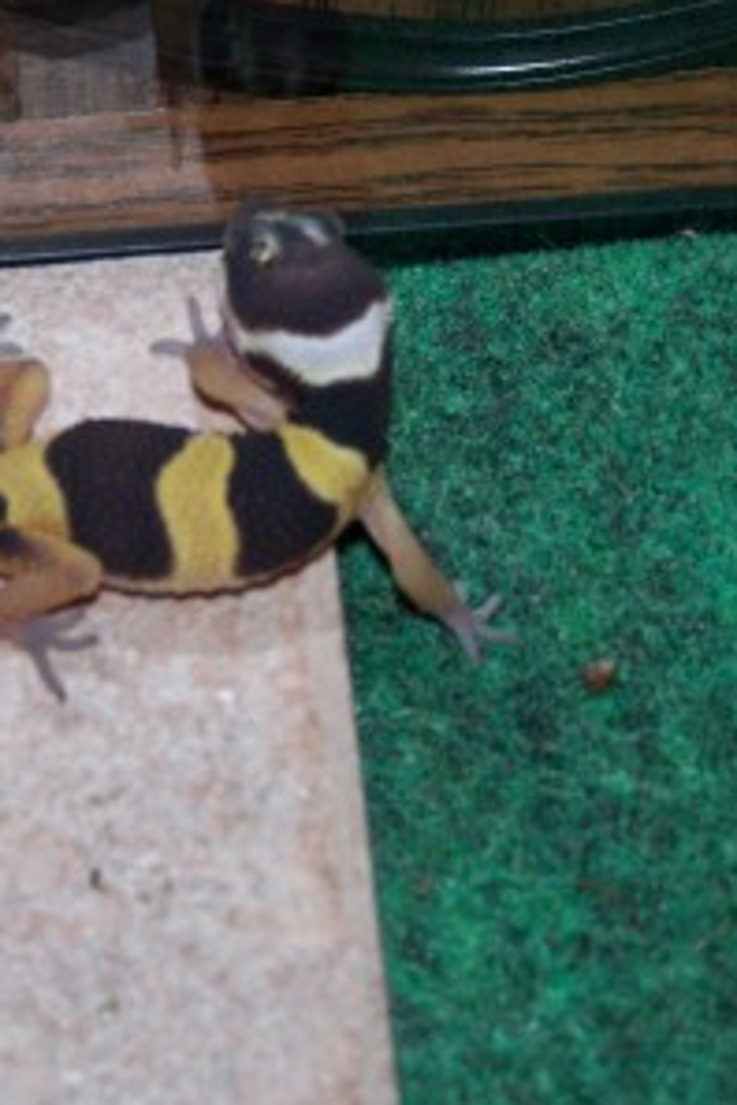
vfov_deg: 11.5
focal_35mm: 179
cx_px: 134
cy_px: 554
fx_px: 5496
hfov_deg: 7.7
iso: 140
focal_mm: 21.2
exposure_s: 1/100
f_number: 3.2
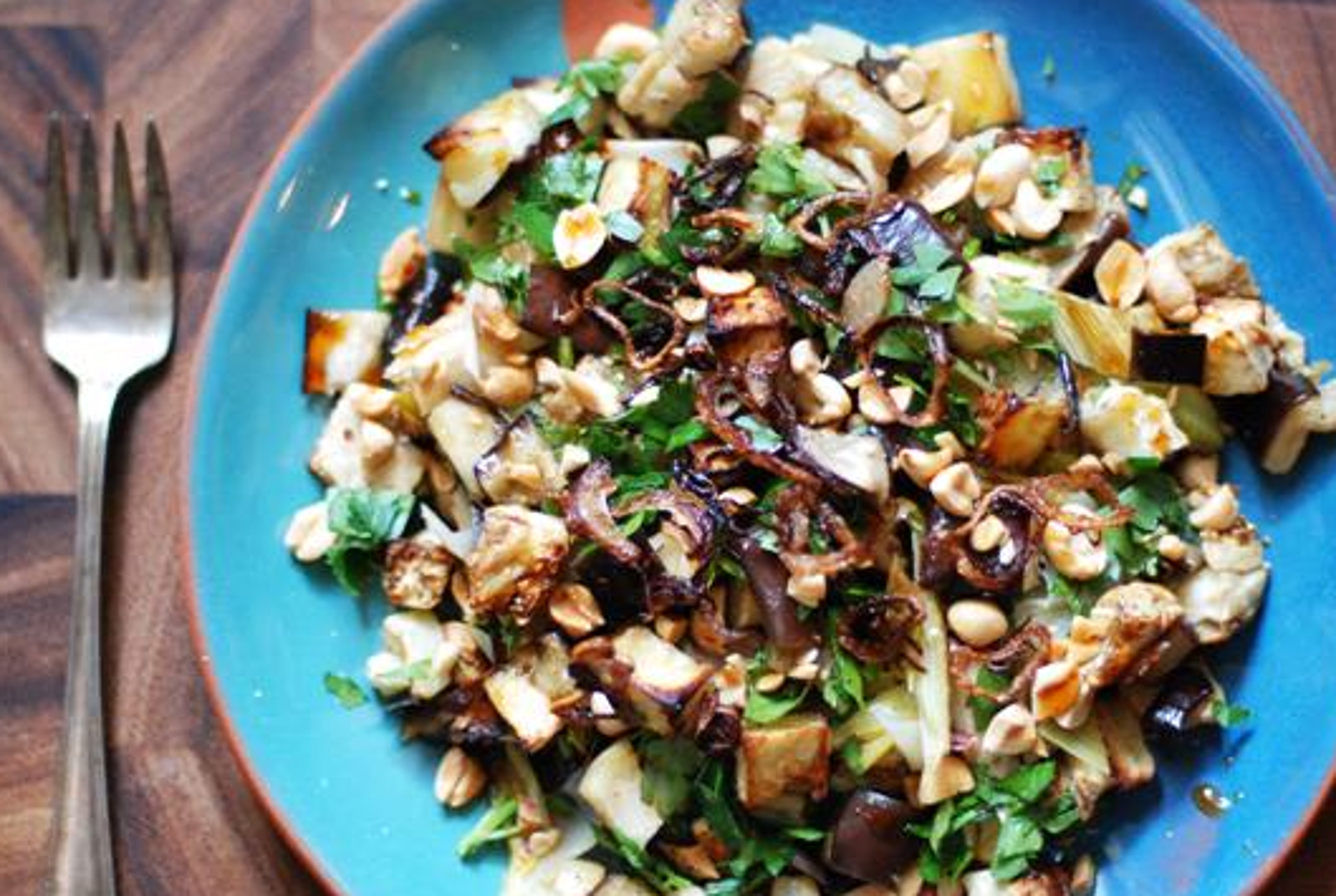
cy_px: 497
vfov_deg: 16.1
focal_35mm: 85
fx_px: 3161
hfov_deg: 23.9
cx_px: 705
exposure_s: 1/100
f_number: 1.6
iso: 800
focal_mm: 50
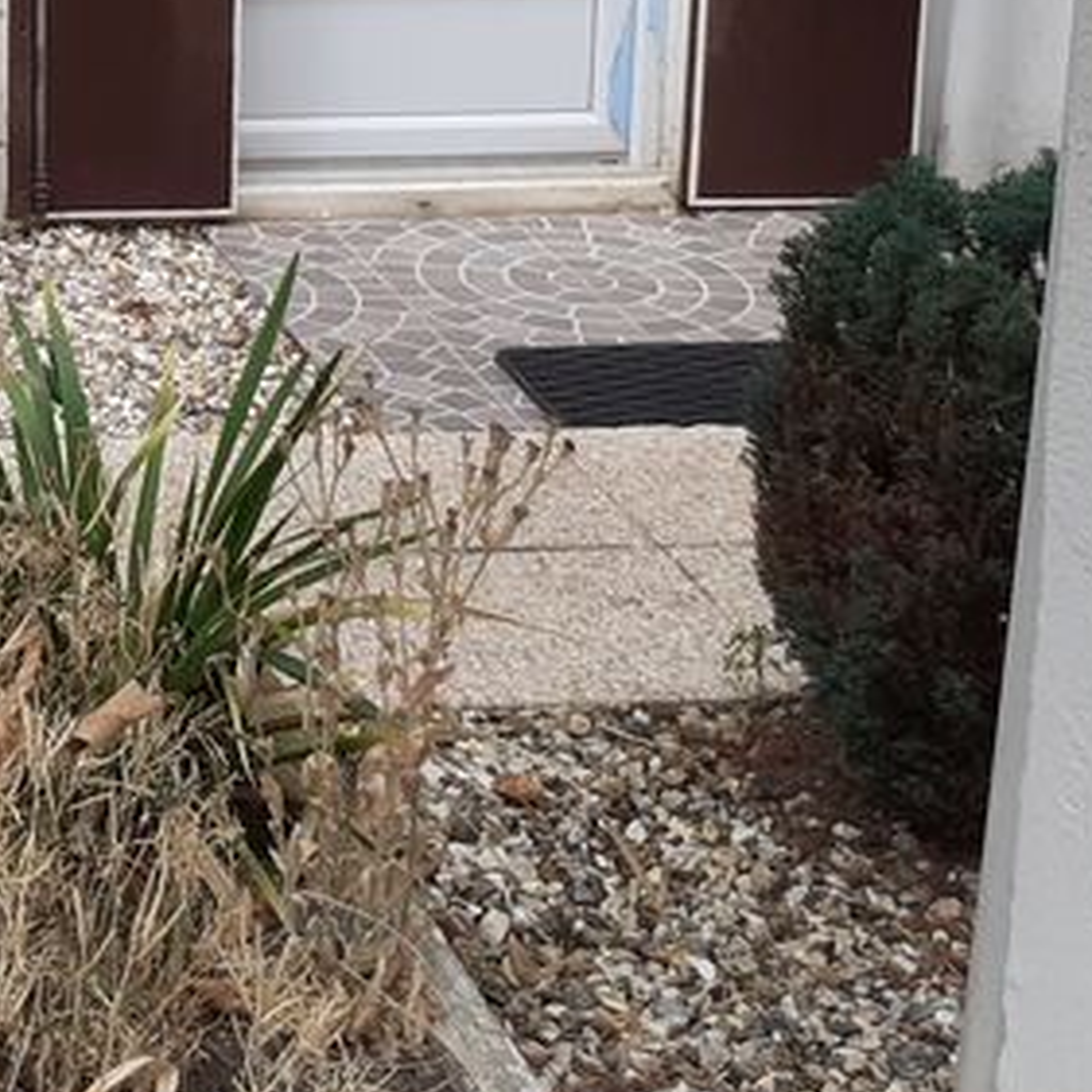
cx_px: -517
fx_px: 3034
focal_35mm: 85
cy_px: -190
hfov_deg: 18.3
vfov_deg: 19.3
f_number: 1.9
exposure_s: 1/566
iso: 40
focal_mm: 3.6
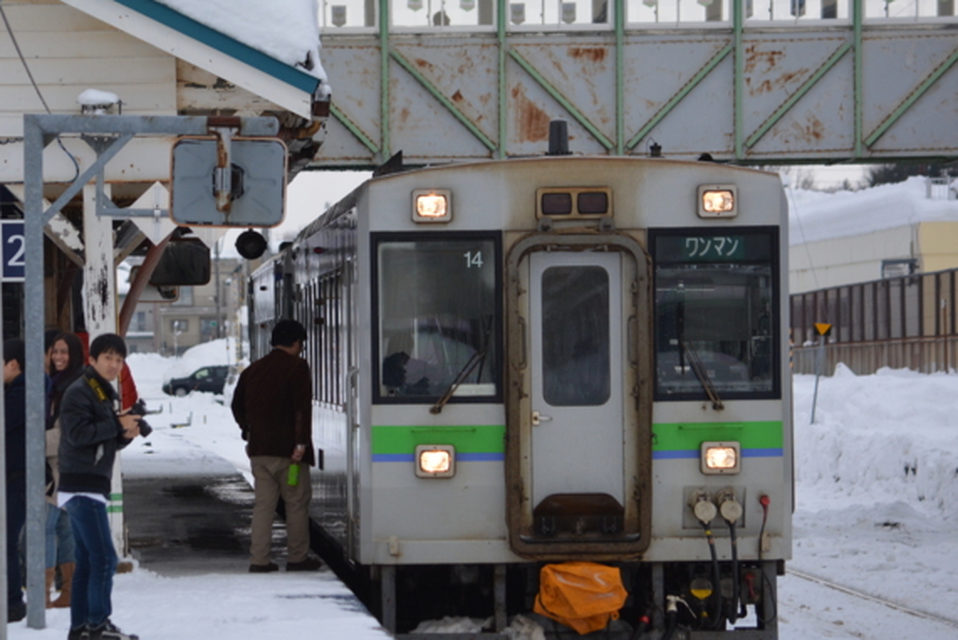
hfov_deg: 8.2
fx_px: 6707
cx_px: 377
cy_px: 344
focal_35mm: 252
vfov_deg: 5.5
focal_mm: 120
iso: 800
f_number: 4.8
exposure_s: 1/3200
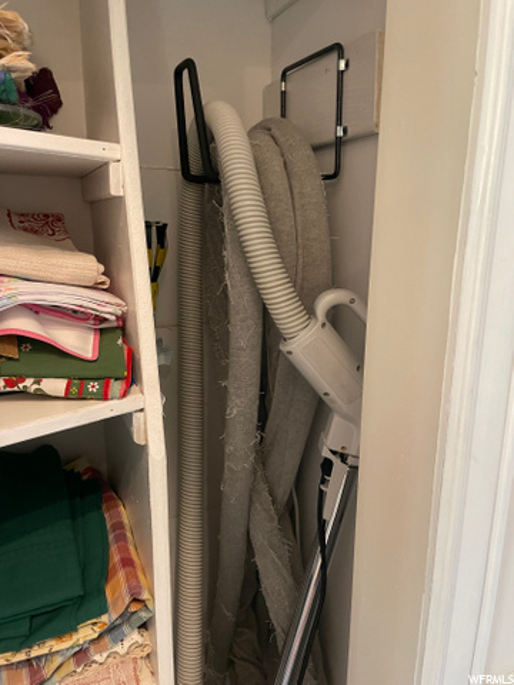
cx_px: 257
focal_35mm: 26
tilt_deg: -13.5
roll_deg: -0.1
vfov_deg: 67.3
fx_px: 515
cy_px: 342
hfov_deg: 53.1
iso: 500
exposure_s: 1/60
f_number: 1.6
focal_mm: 4.2
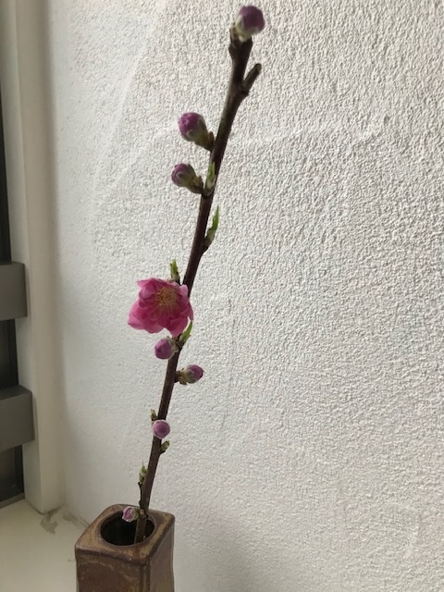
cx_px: 222
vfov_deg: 63.4
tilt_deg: -9.0
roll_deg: -1.3
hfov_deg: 49.7
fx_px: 479
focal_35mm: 28
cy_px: 296
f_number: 1.8
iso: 25
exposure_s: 1/30
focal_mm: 3.99
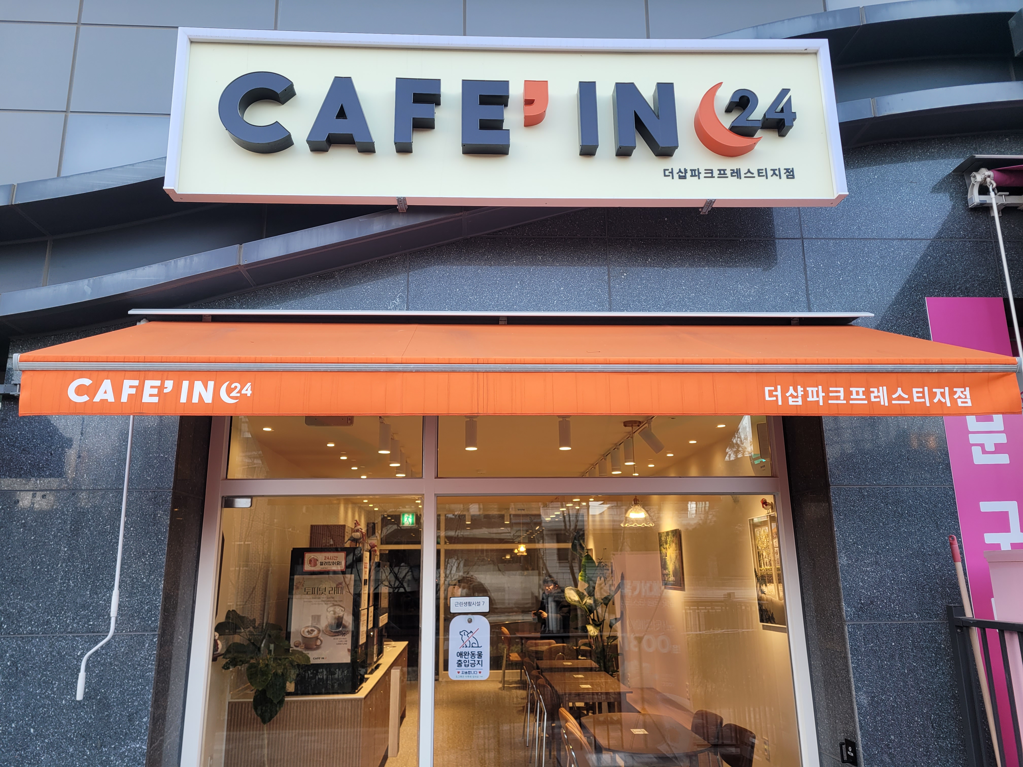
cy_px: 384
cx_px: 512
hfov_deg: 67.3
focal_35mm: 26
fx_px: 768
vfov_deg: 53.1
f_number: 1.8
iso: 40
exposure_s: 1/163
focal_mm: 5.4
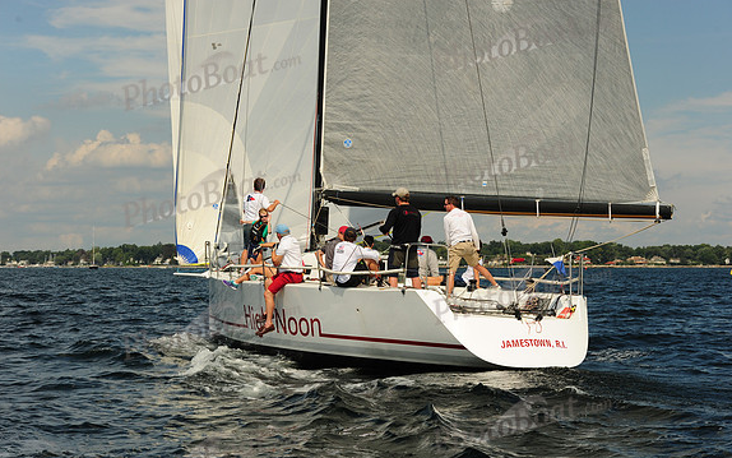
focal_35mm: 72
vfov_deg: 18.1
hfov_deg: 28.6
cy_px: 244
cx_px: 367
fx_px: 1437
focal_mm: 70
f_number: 9
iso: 320
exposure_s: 1/1250
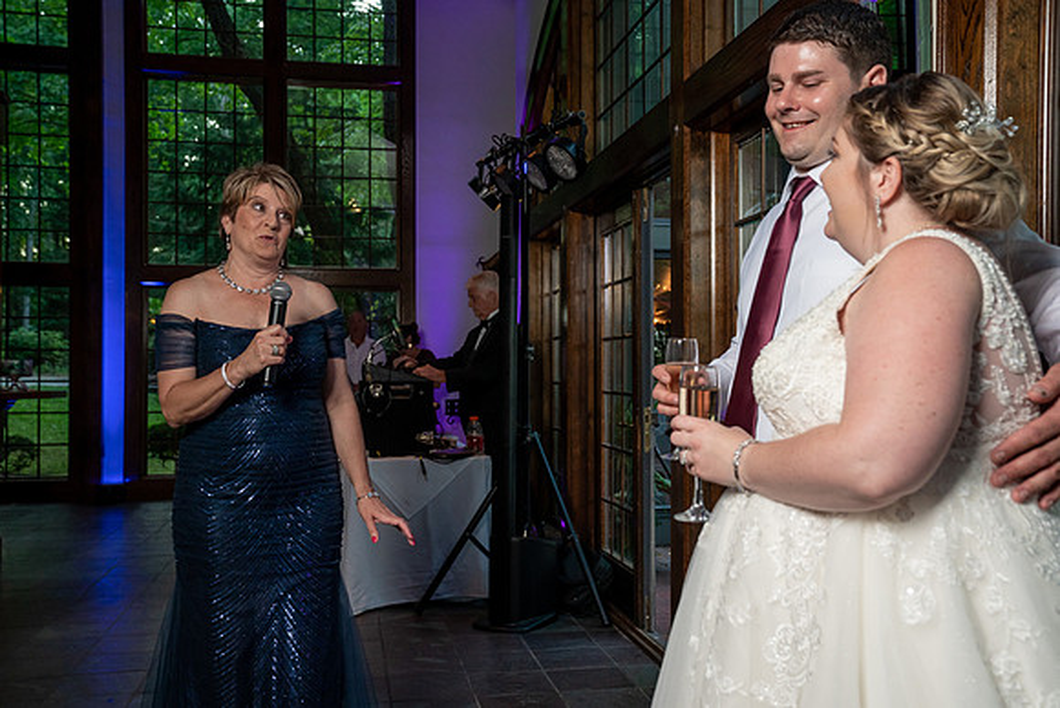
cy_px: 354
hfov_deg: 52.6
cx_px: 530
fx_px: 1072
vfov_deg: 36.5
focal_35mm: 36
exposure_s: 1/200
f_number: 5.6
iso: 2000
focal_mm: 36
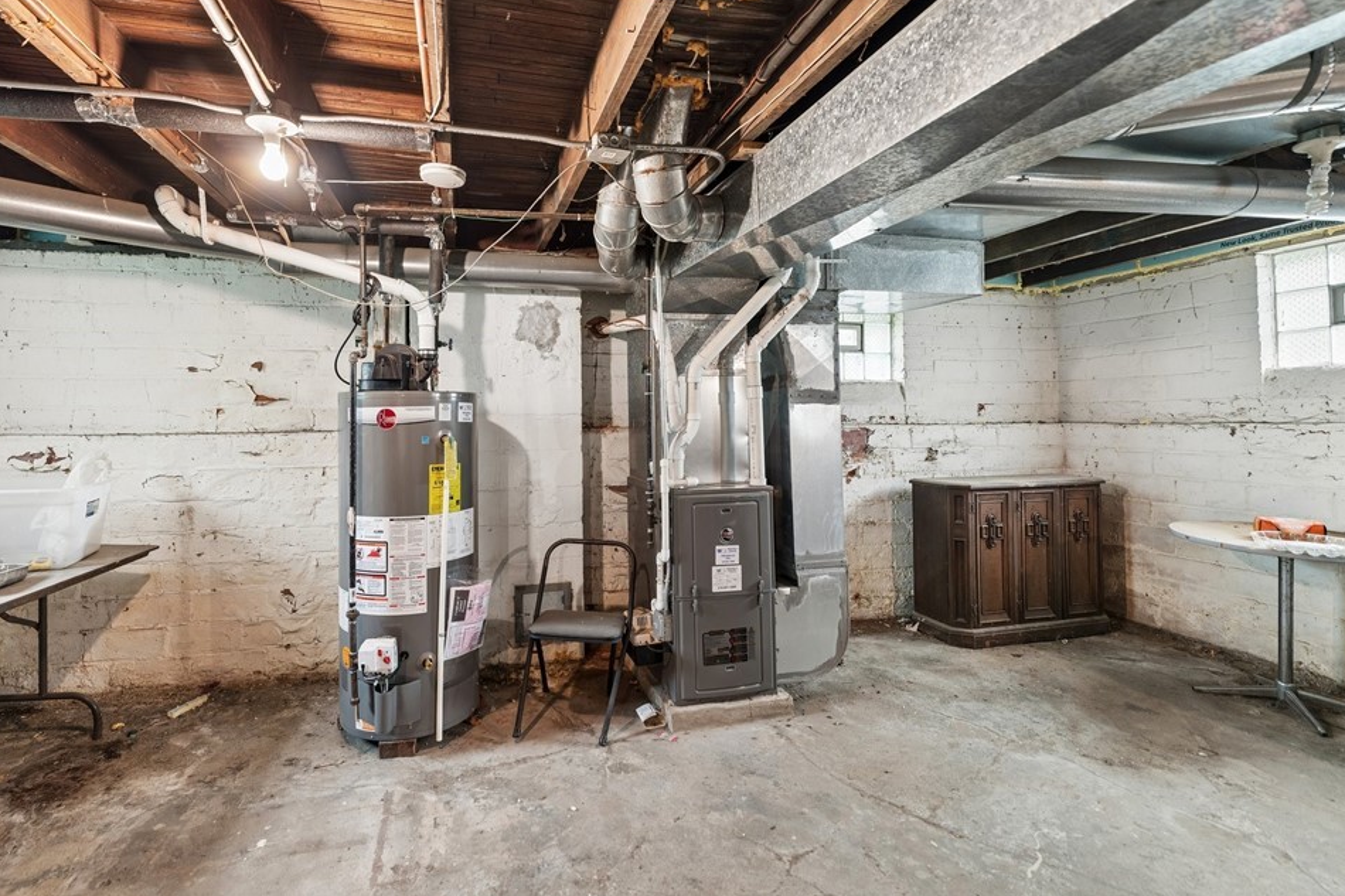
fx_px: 598
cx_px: 607
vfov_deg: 73.5
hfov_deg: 96.4
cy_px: 404
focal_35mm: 16
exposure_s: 1/5
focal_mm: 14
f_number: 2.8
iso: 200
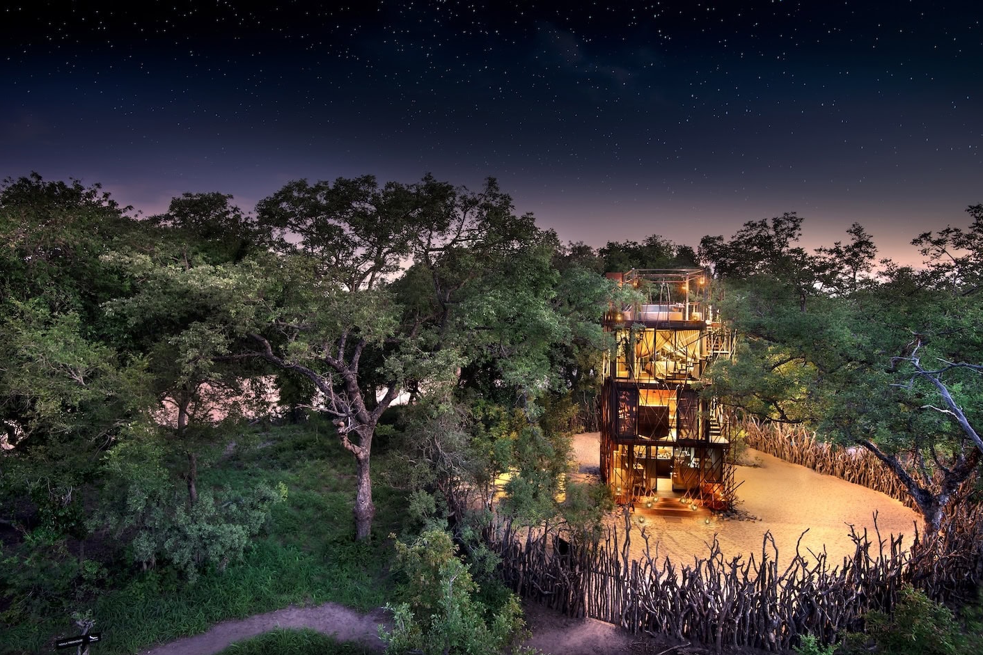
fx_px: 464
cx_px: 487
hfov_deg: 93.3
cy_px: 326
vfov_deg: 70.4
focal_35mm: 17
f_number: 6.7
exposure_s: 2
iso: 280
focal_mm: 16
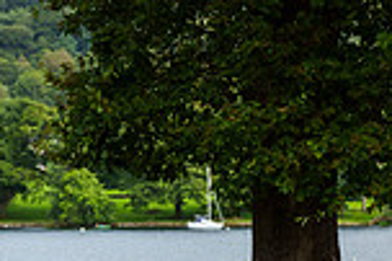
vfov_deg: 9.1
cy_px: 399
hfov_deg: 13.8
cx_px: 385
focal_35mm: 147
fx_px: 1599
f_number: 3.5
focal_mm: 36
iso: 400
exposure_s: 1/4000
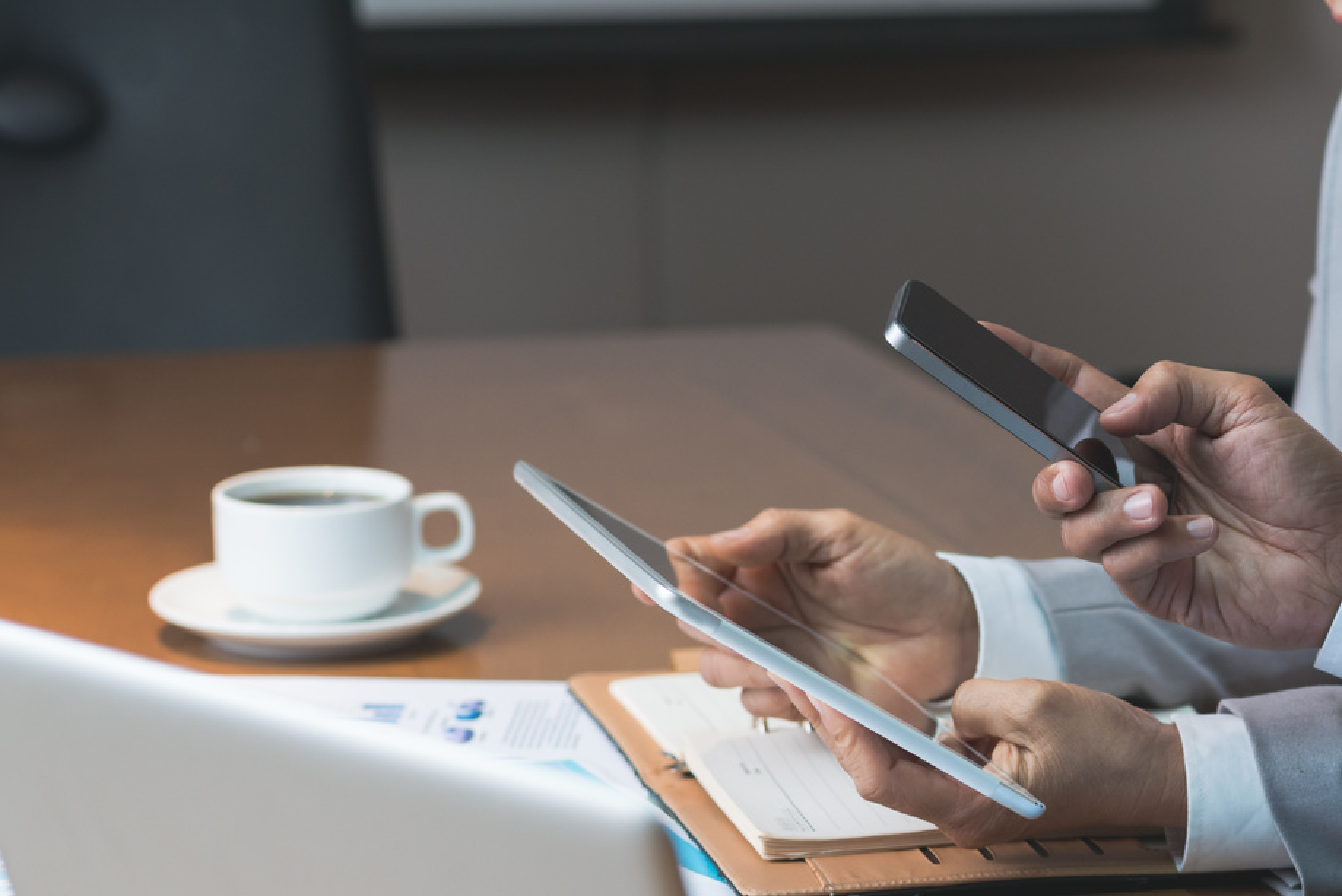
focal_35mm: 156
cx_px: 1051
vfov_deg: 8.8
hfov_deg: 13.1
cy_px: 789
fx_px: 5819
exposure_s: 1/125
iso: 500
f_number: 4
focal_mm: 85
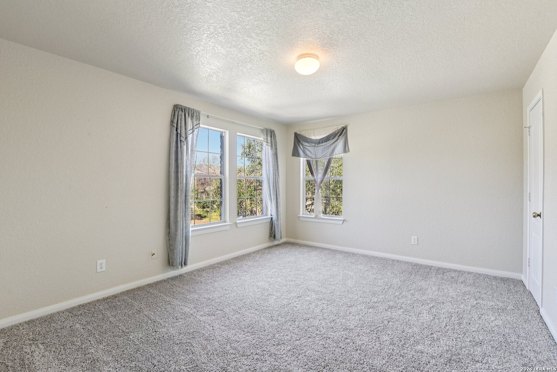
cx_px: 278
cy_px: 186
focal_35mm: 16
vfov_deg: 73.7
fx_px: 248
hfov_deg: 96.7
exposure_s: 1/15
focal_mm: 16
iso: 450
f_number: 8
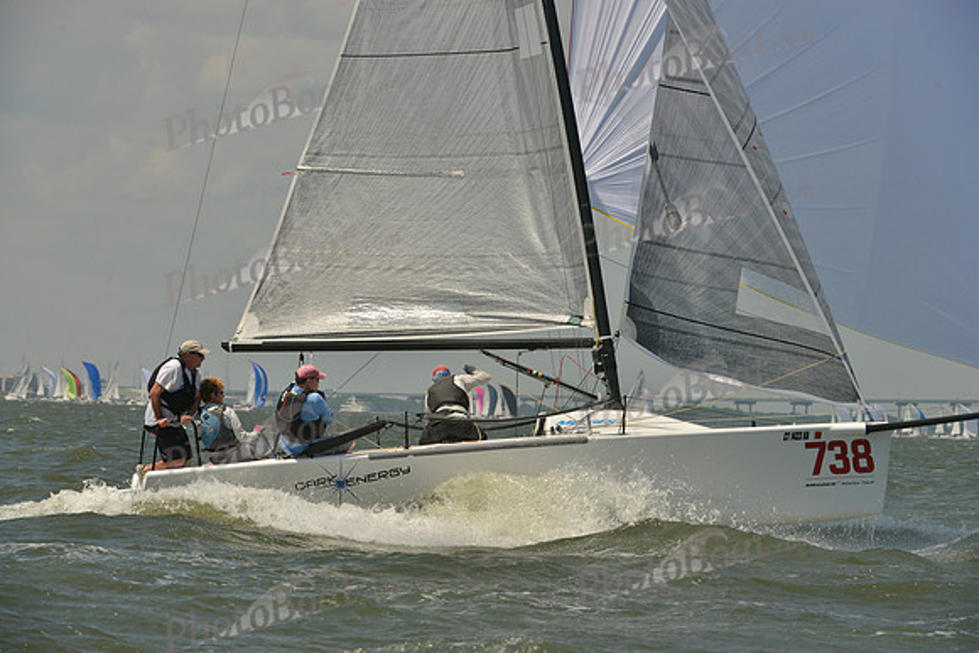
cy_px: 326
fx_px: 5440
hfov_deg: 10.3
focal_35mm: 200
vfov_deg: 6.9
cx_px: 490
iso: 280
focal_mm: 200
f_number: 10
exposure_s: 1/1250
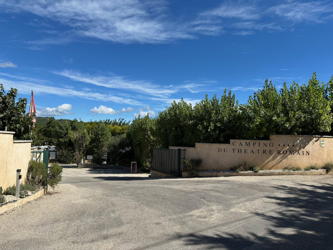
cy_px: 125
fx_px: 231
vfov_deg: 56.8
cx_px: 166
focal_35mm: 24
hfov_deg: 71.6
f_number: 1.8
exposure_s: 1/5263
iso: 80
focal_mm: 6.9
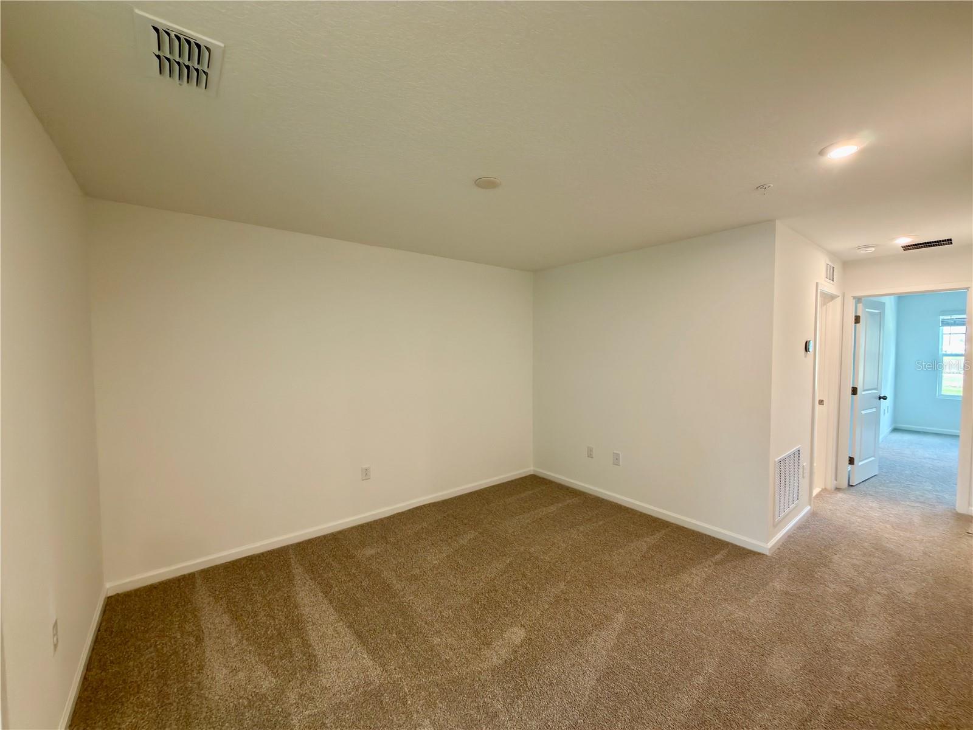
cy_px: 365
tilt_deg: -2.0
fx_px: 394
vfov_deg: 85.7
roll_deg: +0.3
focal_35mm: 14
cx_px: 486
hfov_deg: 102.1
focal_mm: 2.22
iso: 64
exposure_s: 1/30
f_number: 2.2
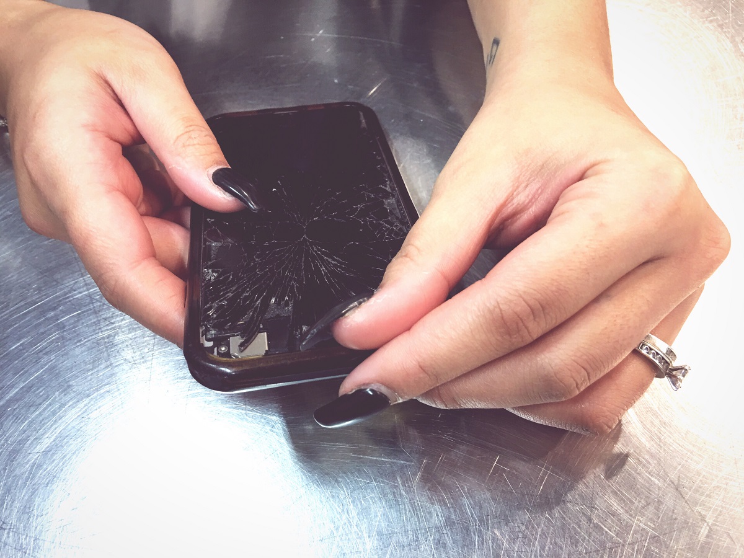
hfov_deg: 61.7
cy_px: 279
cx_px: 372
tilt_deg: -52.7
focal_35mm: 29
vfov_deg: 48.2
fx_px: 623
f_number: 2.2
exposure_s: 1/17
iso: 50
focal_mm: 4.15
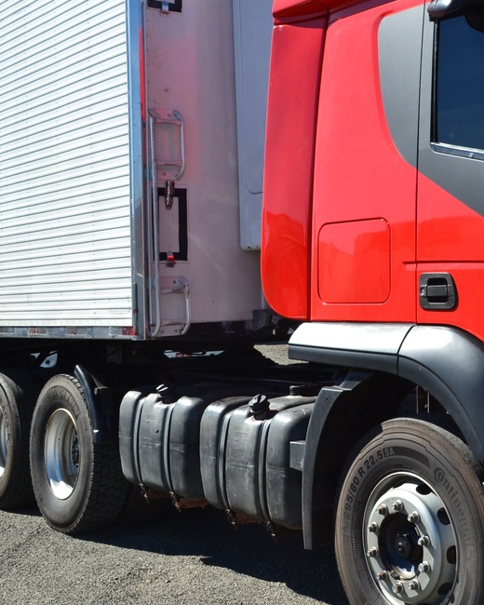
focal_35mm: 61
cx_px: 422
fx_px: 1092
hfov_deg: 24.4
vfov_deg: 30.9
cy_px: 260
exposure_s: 1/320
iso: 400
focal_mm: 22
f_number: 10
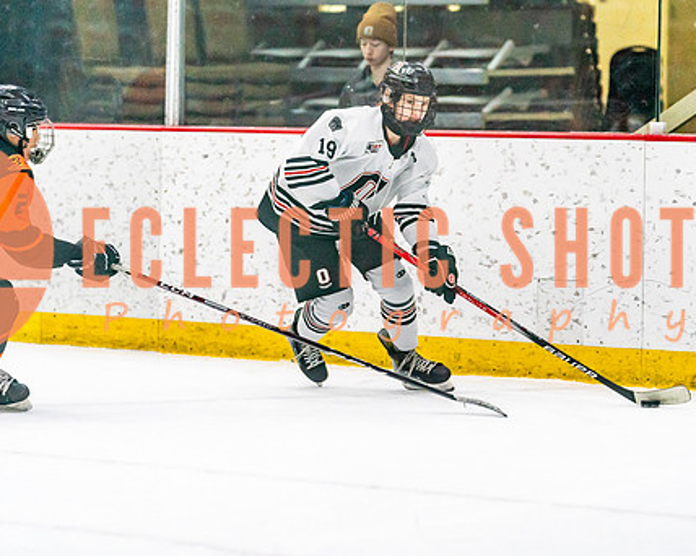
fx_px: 4056
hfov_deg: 9.8
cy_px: 247
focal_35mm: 197
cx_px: 384
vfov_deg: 7.8
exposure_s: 1/1250
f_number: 2.8
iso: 3200
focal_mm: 128
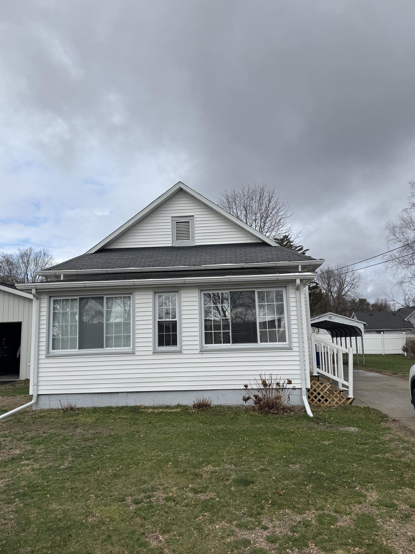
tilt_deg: +7.9
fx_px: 400
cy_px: 281
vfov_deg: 69.4
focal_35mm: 25
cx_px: 203
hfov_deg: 54.9
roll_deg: +2.3
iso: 80
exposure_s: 1/4049
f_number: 1.78
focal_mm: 6.76
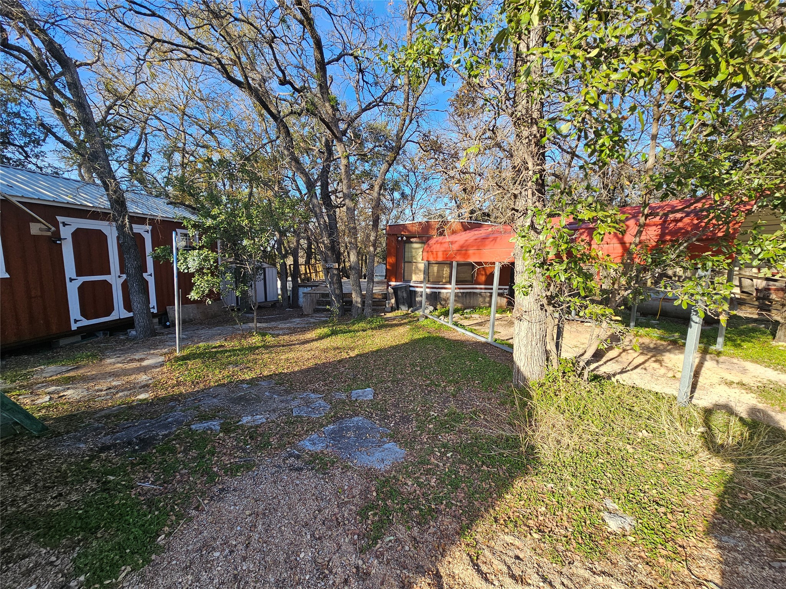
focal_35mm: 13
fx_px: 295
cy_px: 294
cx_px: 393
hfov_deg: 106.2
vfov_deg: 89.9
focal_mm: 2.2
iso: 50
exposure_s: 1/420
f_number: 2.2
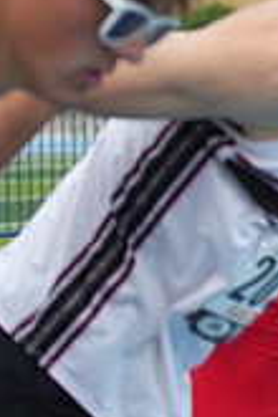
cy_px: 226
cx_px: 728
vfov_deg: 5.9
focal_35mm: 352
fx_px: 4077
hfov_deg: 3.8
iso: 400
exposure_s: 1/1250
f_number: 5.6
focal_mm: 100
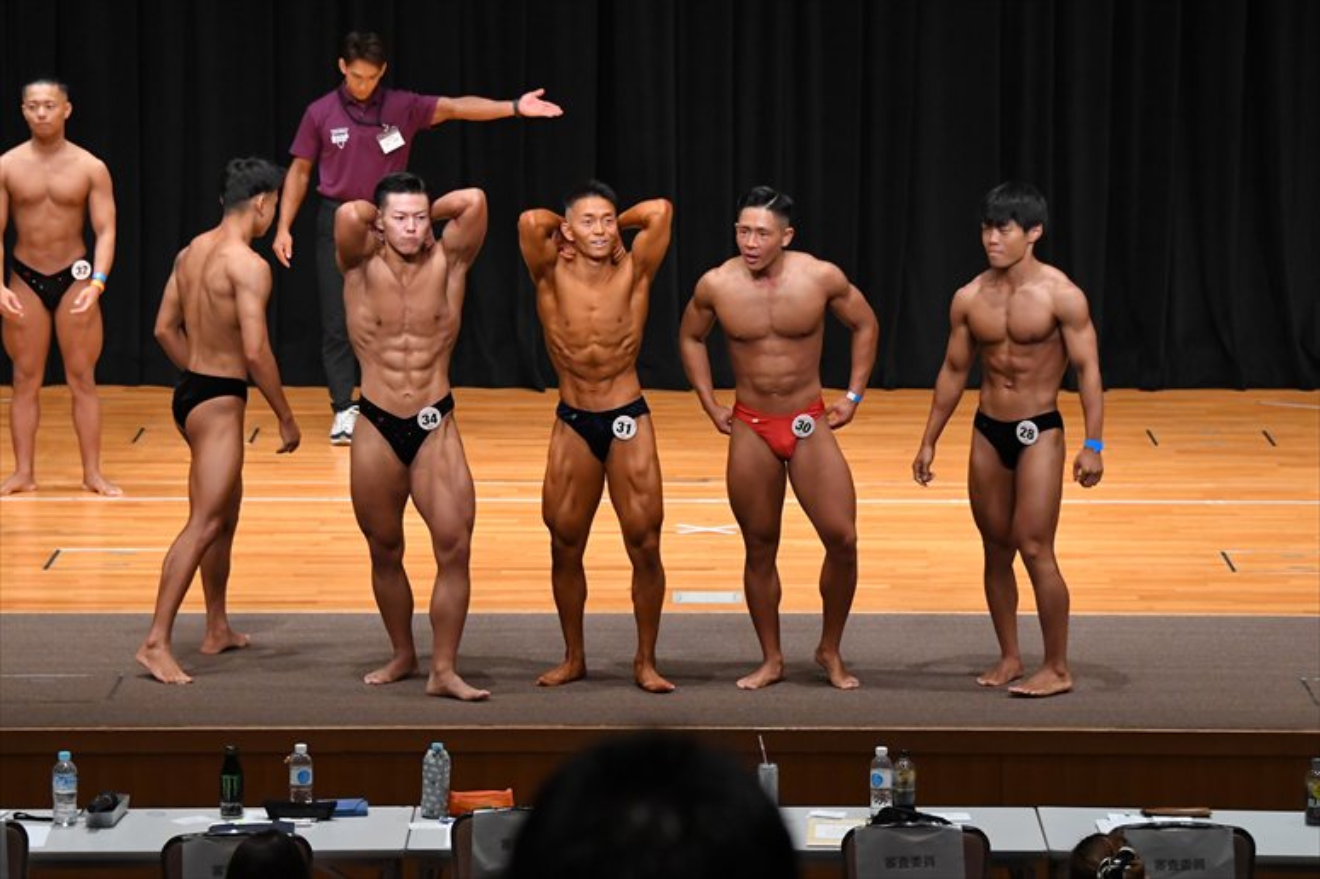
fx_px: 5754
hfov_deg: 13.1
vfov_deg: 8.7
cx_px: 660
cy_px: 440
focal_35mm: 157
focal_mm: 105
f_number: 5.6
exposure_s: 1/400
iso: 4000
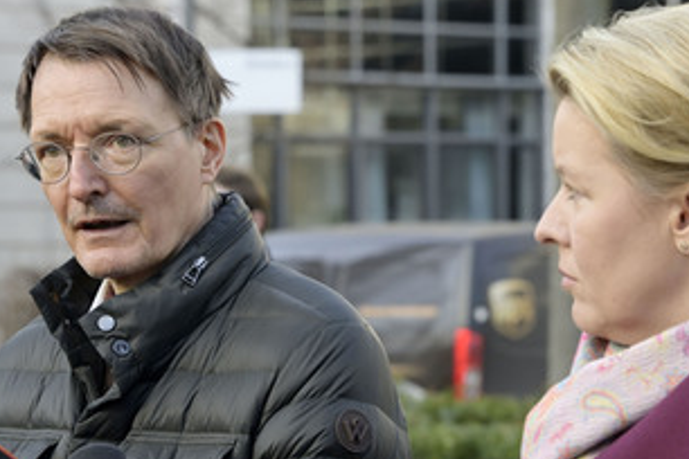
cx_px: 400
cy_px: 254
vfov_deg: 7.5
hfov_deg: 11.2
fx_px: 3521
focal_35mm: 184
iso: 2000
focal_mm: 125
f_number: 7.1
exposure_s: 1/400
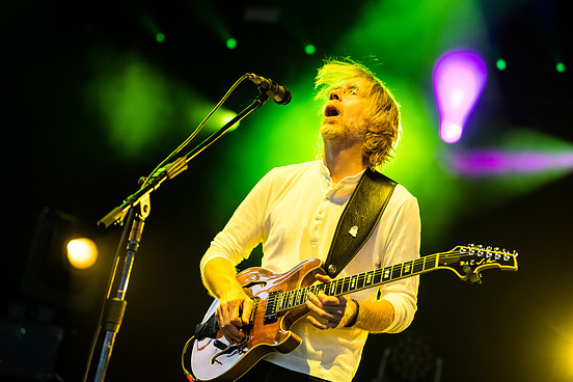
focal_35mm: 102
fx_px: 1623
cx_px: 303
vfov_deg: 13.4
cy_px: 172
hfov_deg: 20.0
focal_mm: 92
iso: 3200
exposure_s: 1/3200
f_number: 2.8
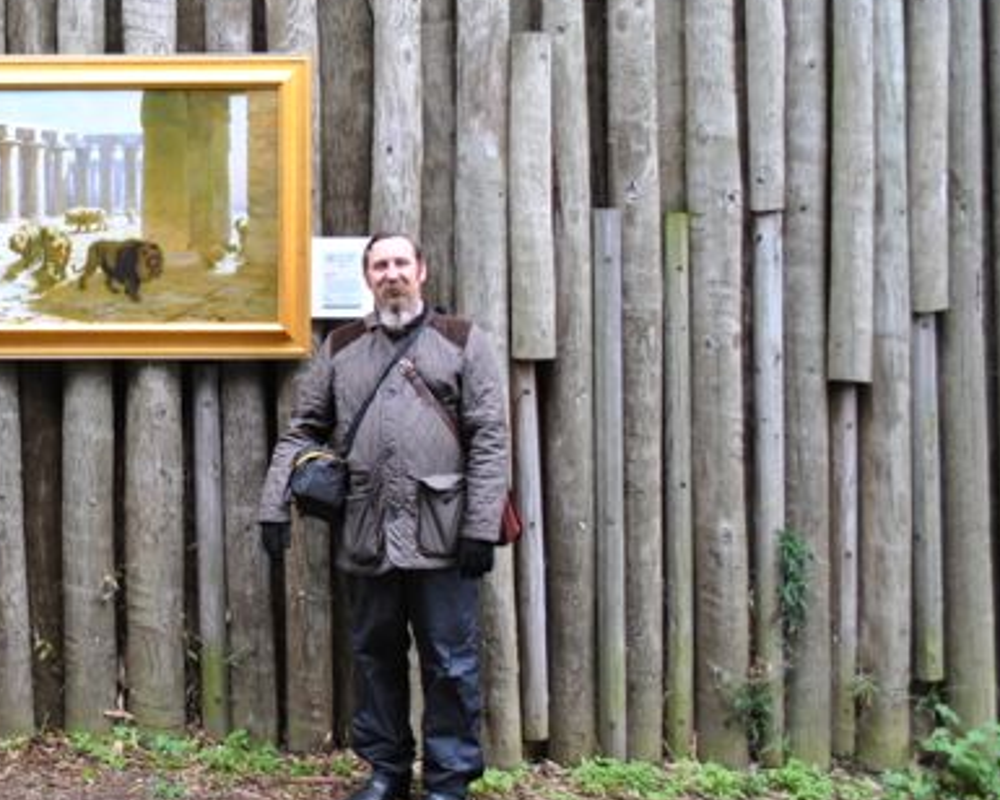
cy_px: 317
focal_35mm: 51
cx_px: 114
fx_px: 1509
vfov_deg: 29.6
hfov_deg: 34.7
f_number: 4
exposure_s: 1/60
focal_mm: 20
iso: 200
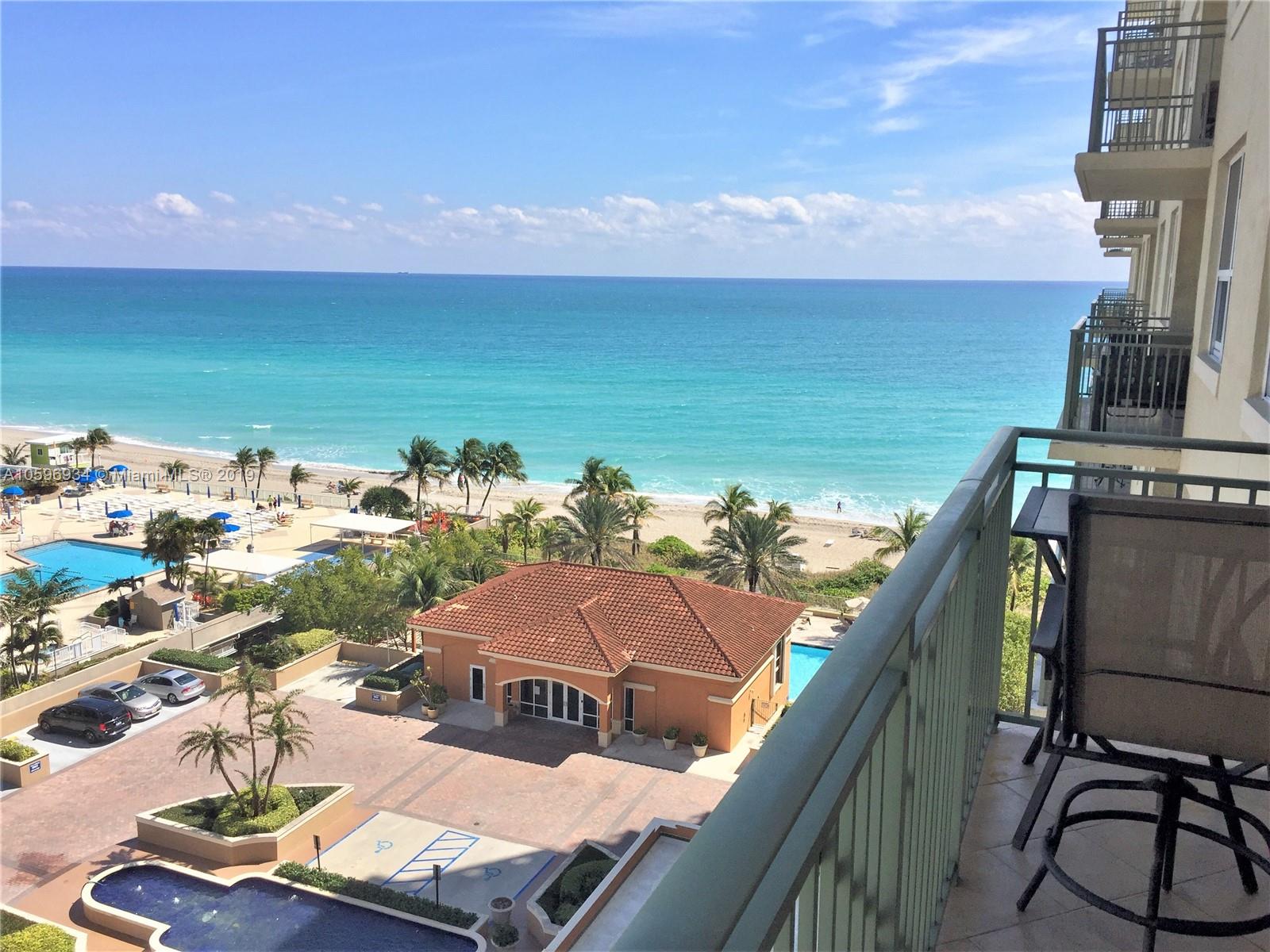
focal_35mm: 29
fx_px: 1064
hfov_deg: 61.7
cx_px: 635
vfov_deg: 48.2
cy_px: 476
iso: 32
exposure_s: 1/2639
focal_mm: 4.15
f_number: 2.2
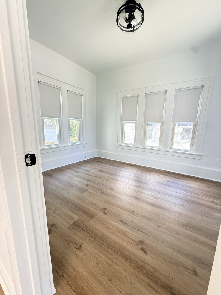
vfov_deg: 102.1
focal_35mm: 14
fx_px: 119
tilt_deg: -9.2
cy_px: 148
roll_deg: -1.0
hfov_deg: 85.7
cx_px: 110
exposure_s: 1/81
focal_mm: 2.22
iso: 320
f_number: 2.2
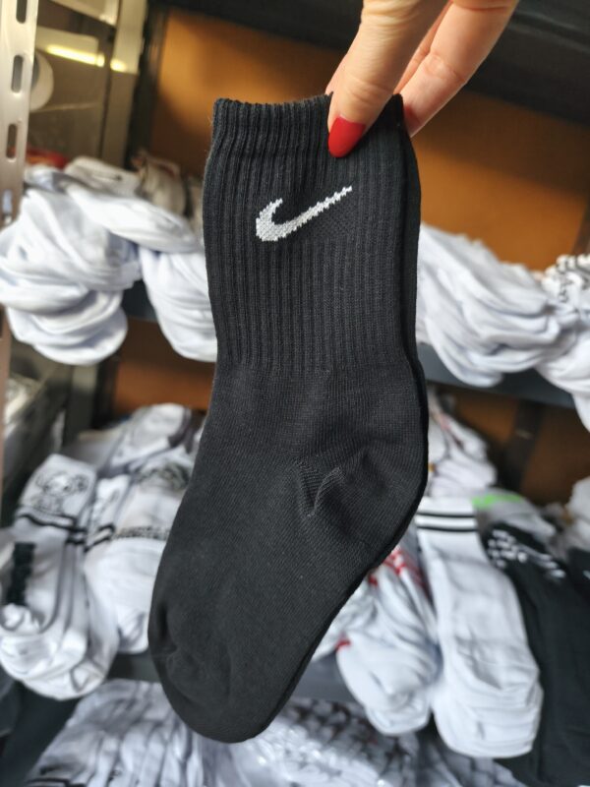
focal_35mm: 23
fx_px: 523
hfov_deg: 58.9
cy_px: 394
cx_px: 295
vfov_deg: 73.9
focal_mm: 6.18
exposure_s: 1/50
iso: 1000
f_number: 1.65
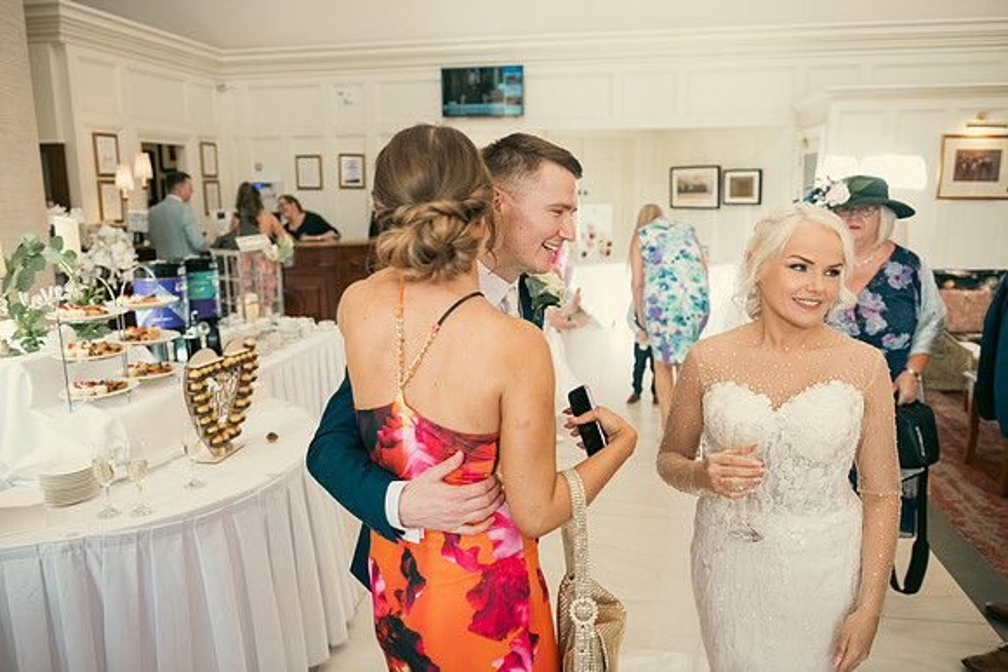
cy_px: 336
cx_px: 504
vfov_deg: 46.4
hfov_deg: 65.5
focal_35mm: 28
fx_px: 784
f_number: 3.5
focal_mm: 28
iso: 800
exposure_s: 1/160
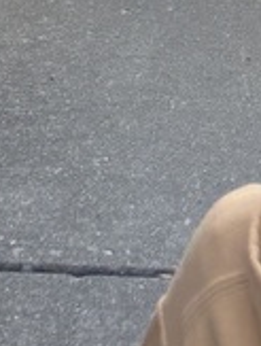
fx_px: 1632
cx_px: 622
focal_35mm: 163
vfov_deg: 10.8
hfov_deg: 8.4
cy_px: -395
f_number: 1.6
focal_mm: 5.96
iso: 50
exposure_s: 1/1068
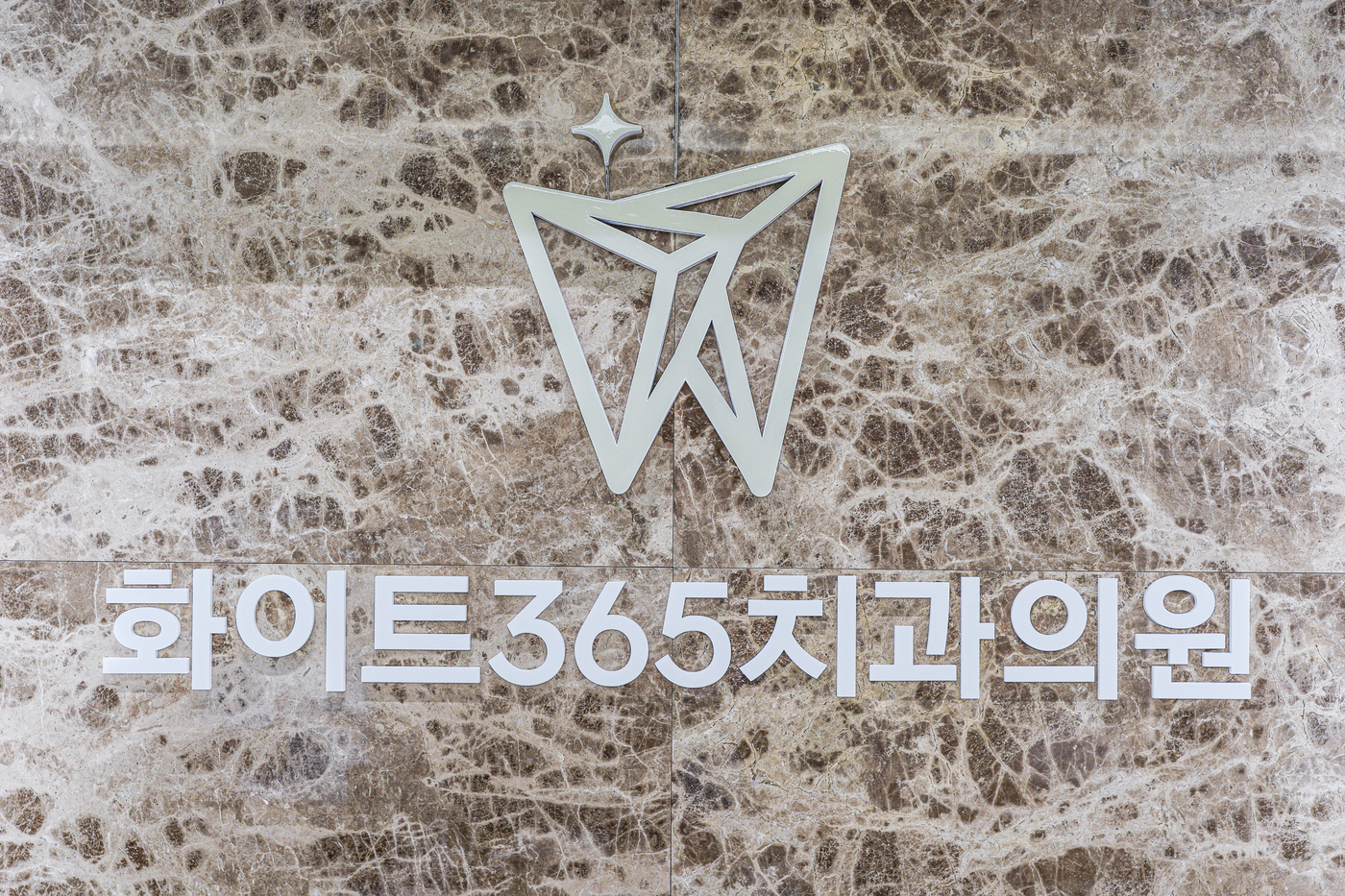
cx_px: 672
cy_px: 448
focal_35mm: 46
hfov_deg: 42.7
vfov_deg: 29.2
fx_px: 1718
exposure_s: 1/125
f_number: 5
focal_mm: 46
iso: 320
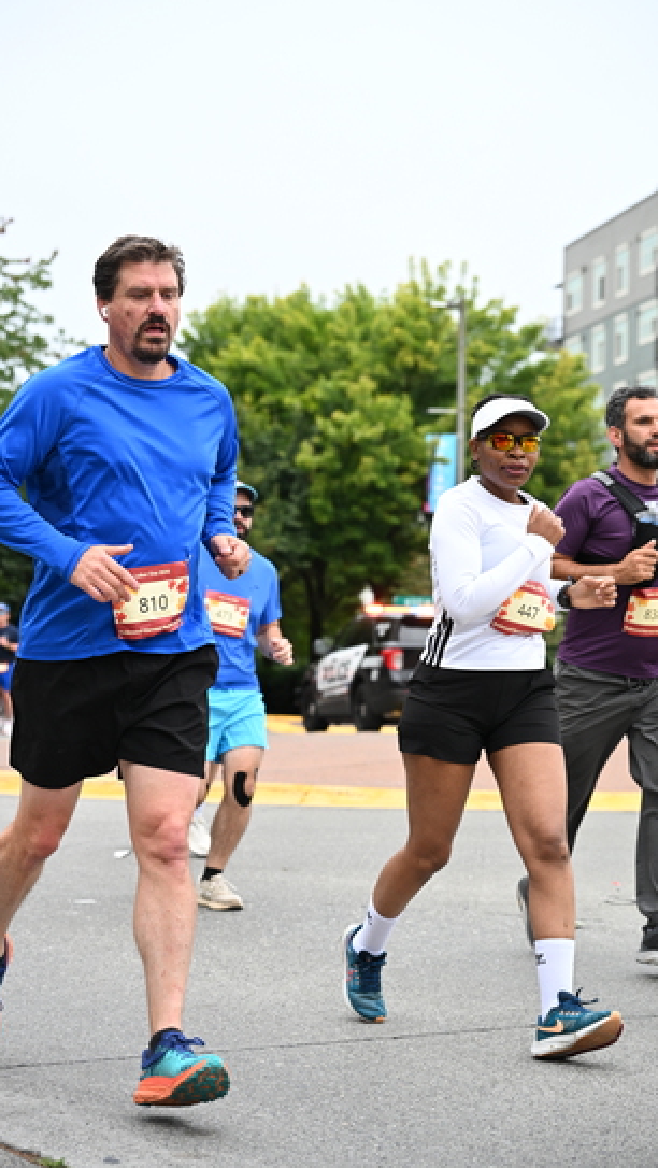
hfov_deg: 17.3
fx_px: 2168
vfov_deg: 30.1
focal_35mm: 70
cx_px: 309
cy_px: 581
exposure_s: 1/800
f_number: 4
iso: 1600
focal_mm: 66
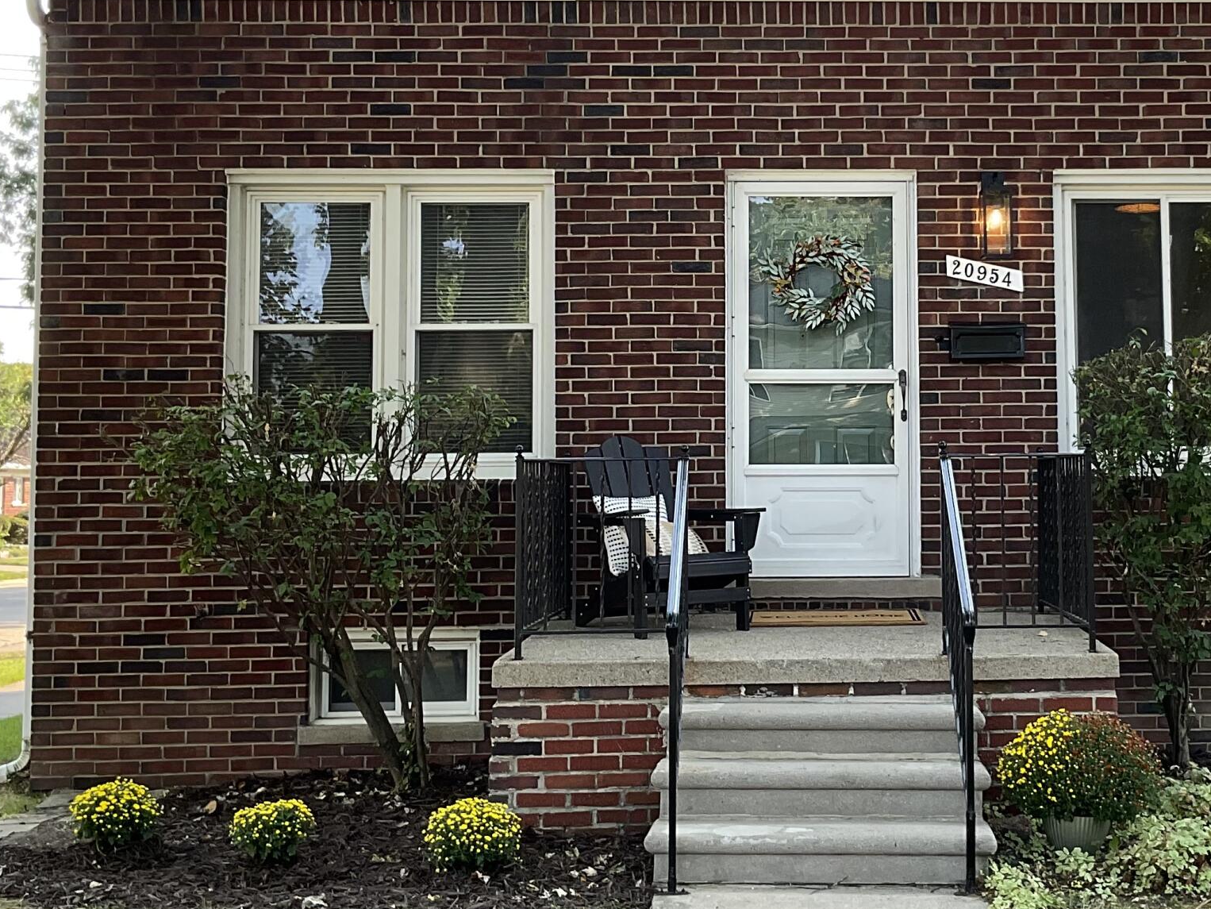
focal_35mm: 57
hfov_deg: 33.3
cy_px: 340
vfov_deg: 25.6
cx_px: 866
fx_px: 1994
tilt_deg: +5.8
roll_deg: +0.4
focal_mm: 3
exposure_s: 1/143
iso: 16
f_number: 1.8
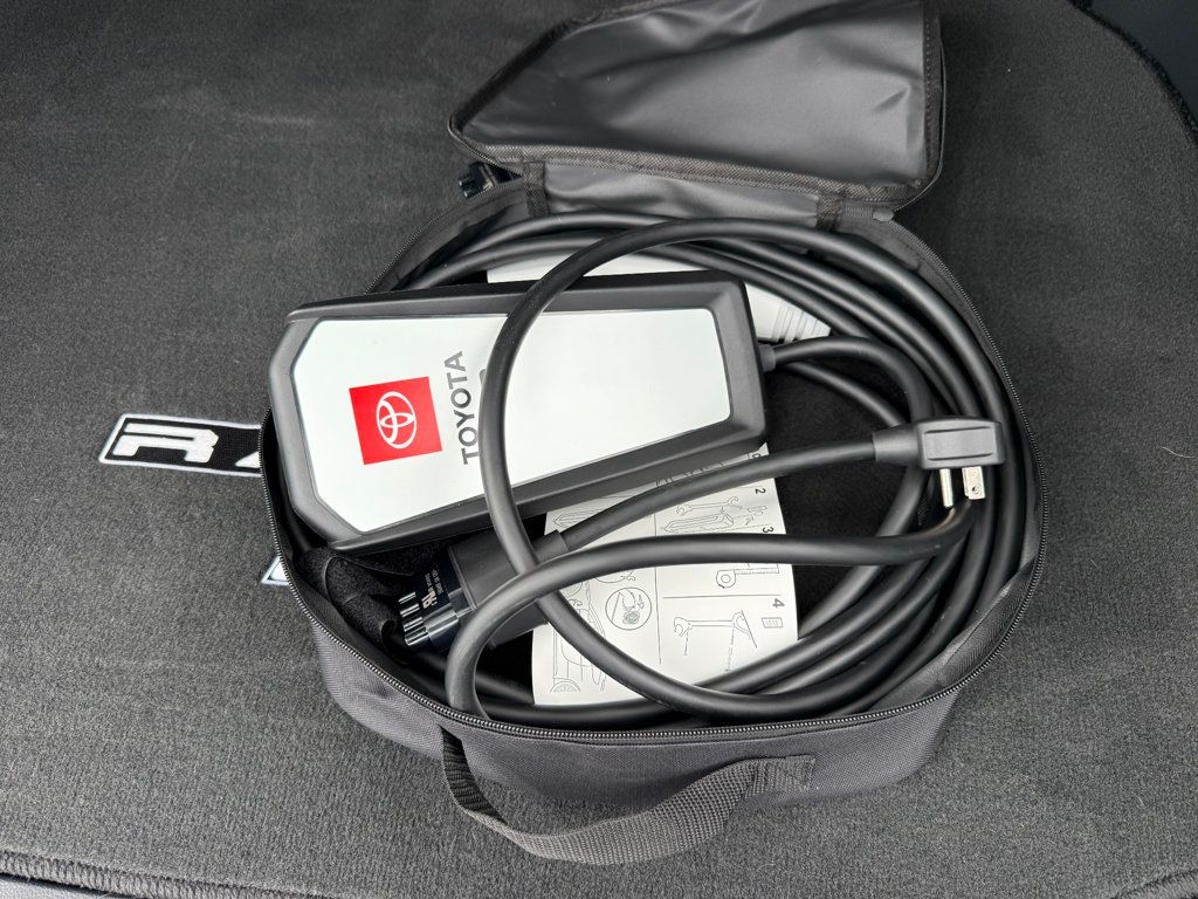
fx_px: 831
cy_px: 450
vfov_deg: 56.8
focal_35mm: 24
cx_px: 599
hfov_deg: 71.6
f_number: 1.78
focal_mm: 6.76
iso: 80
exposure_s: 1/822
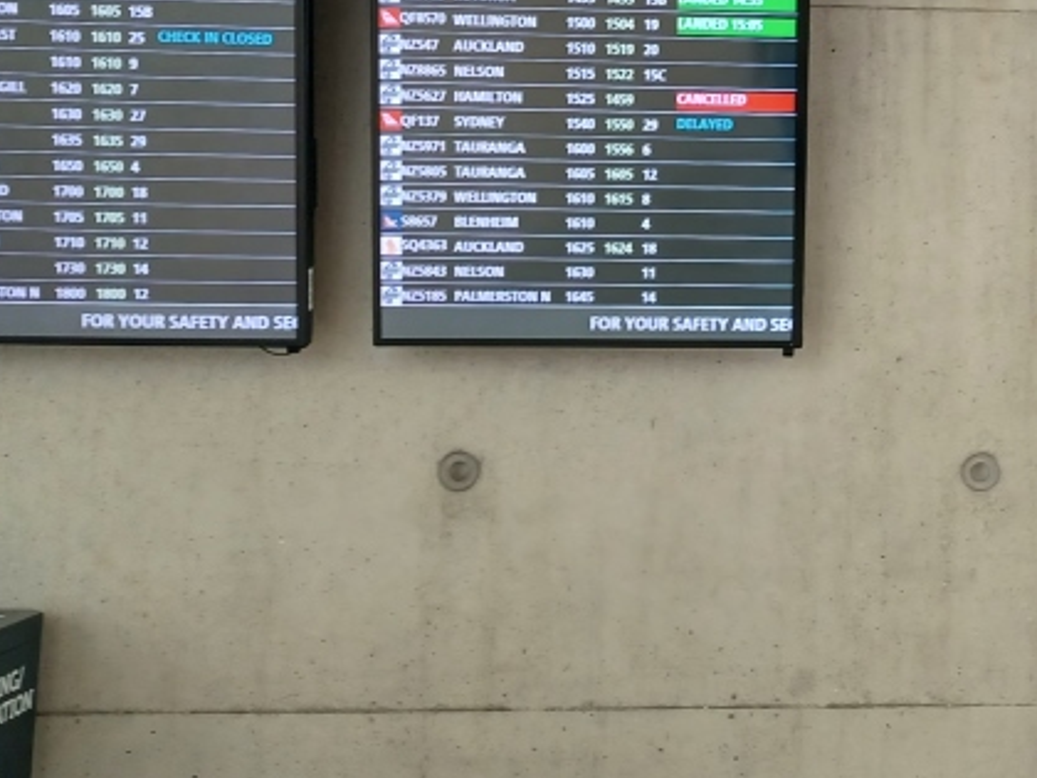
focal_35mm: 61
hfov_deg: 29.9
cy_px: 126
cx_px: 990
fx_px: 1827
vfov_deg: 23.6
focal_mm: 4.6
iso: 320
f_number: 1.8
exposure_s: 1/50
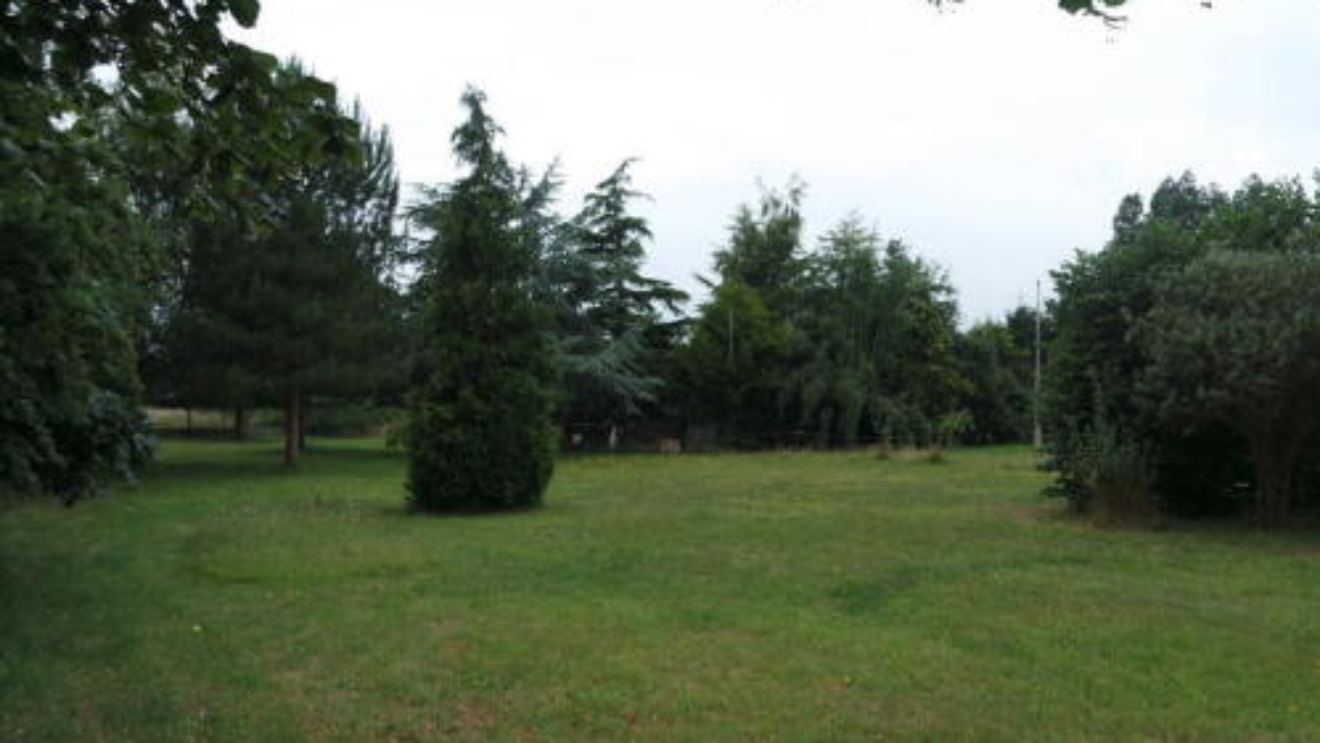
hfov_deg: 59.1
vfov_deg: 35.6
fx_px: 1155
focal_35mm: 33
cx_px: 782
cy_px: 401
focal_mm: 16
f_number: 3.5
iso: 100
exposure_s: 1/500
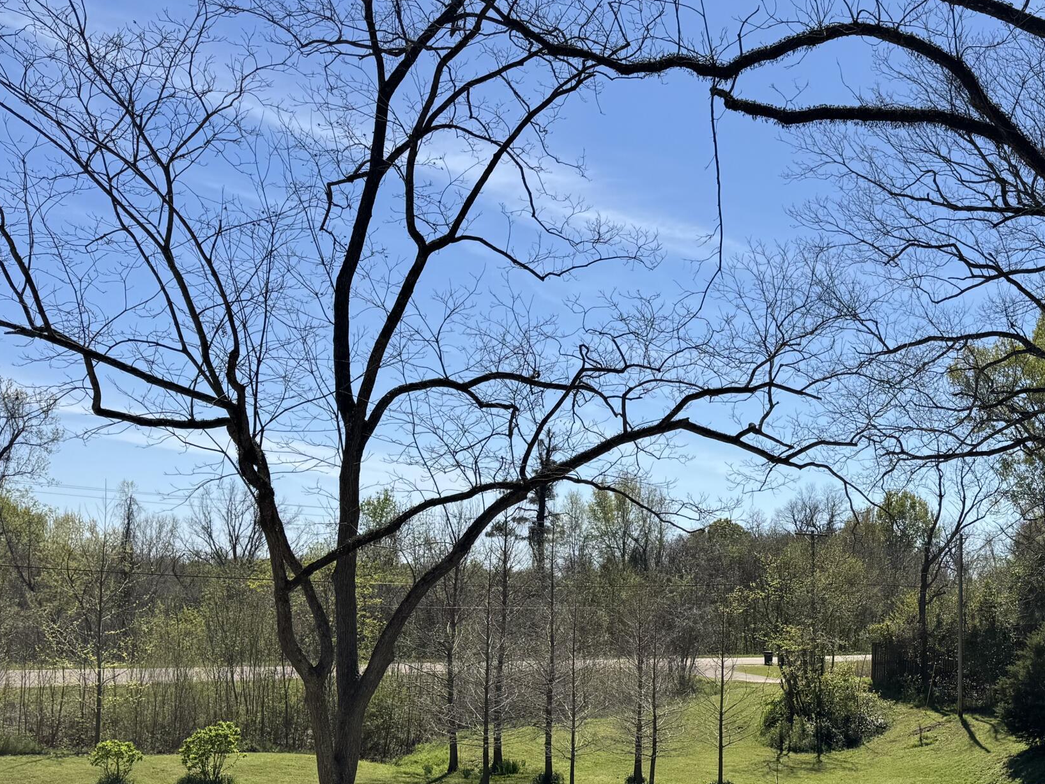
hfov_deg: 41.2
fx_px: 1328
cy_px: 617
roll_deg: -1.5
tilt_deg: -1.1
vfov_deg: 32.1
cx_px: 829
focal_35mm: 44
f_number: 1.78
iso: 80
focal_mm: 6.76
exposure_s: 1/5814
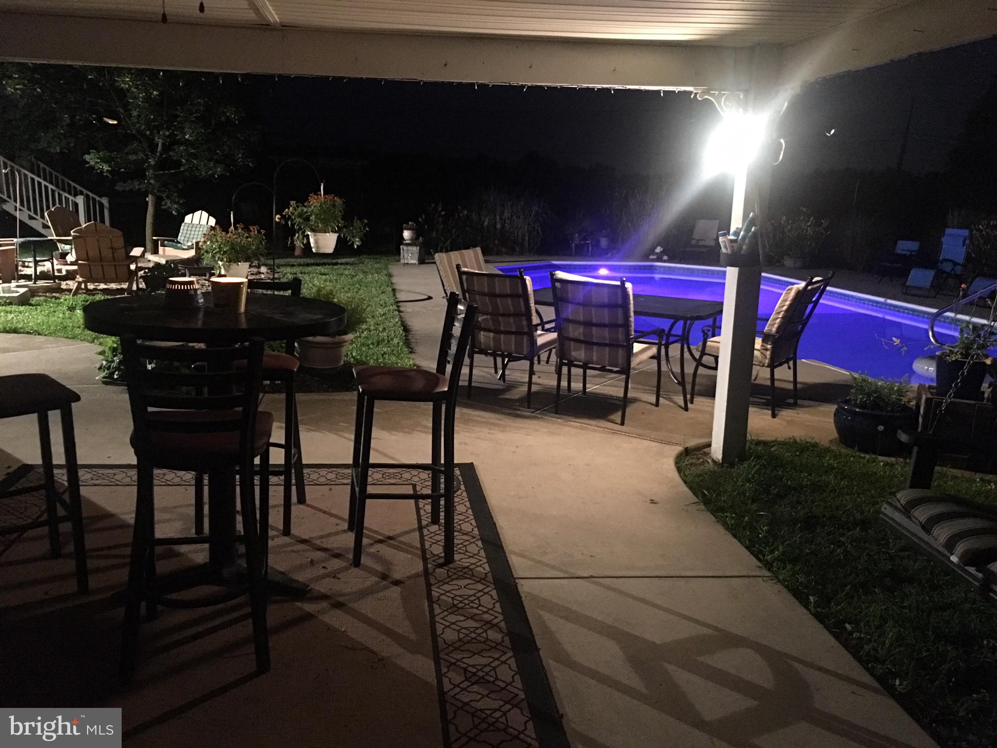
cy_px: 374
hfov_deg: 61.7
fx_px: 835
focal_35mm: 29
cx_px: 498
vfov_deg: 48.2
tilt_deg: -9.9
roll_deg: -1.8
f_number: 2.2
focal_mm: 4.15
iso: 320
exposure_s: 1/4
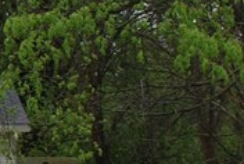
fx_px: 1500
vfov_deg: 6.2
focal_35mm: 221
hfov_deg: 8.4
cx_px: -359
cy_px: 26
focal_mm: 24
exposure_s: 1/125
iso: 110
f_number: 5.6
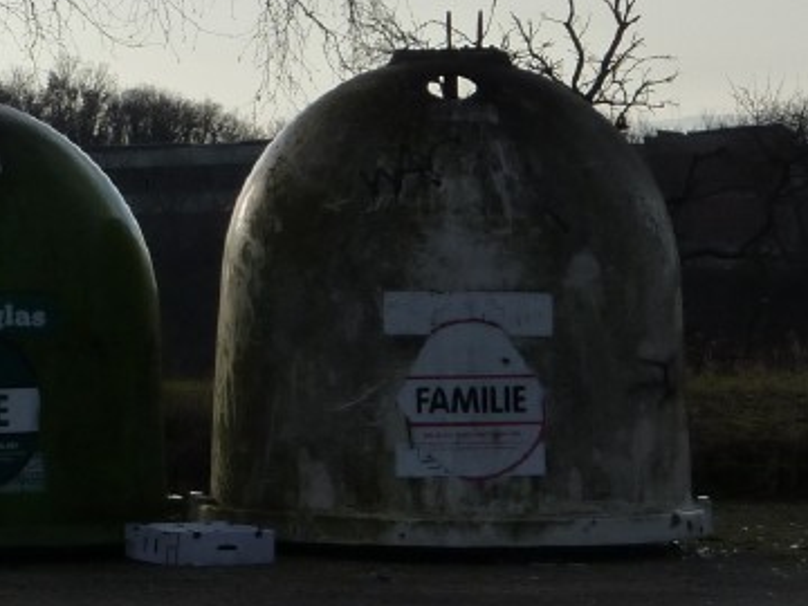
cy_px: -72
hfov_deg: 7.2
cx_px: -126
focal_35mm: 273
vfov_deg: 5.4
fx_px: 6372
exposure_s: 1/640
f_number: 5.6
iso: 125
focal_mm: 15.8
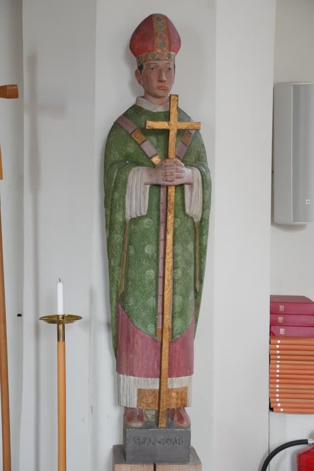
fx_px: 1462
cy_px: 236
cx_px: 157
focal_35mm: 112
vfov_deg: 18.3
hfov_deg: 12.3
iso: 3200
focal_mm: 74.5
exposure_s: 1/160
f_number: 5.6
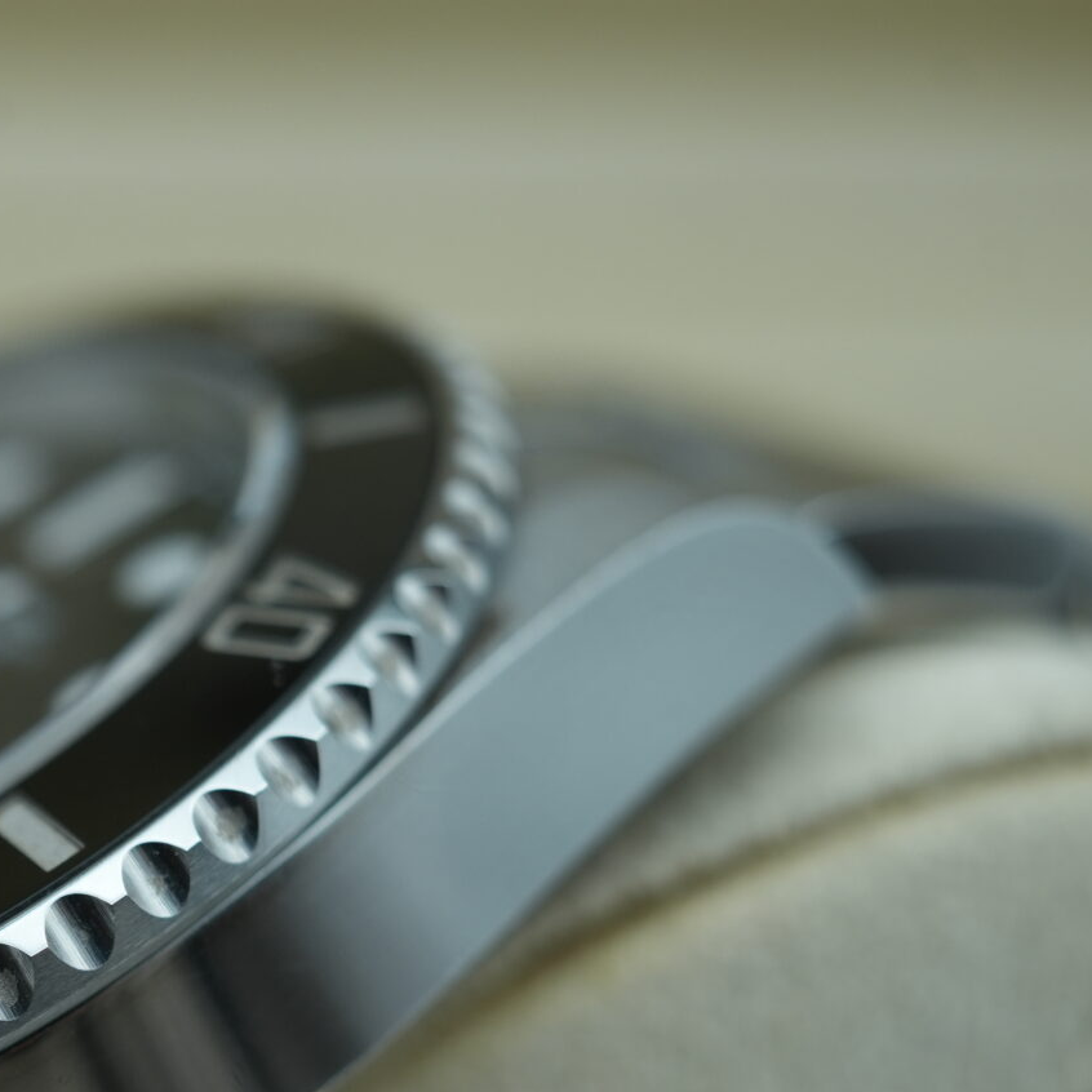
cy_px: 987
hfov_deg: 18.7
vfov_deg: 19.0
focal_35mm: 90
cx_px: -57
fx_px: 3212
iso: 400
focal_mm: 35
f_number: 5
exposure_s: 1/250
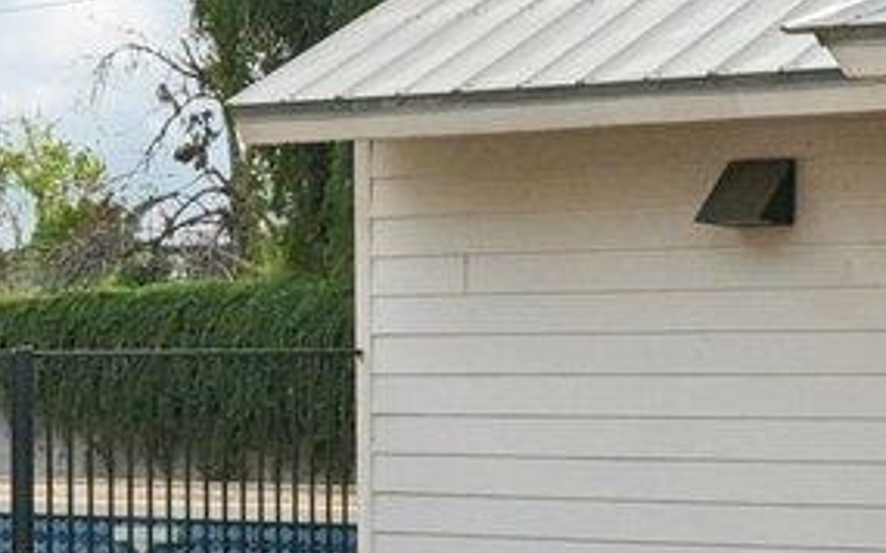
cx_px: 715
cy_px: 371
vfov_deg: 10.8
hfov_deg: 17.2
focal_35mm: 121
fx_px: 2913
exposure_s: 1/1250
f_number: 8
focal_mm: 16.5
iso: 500
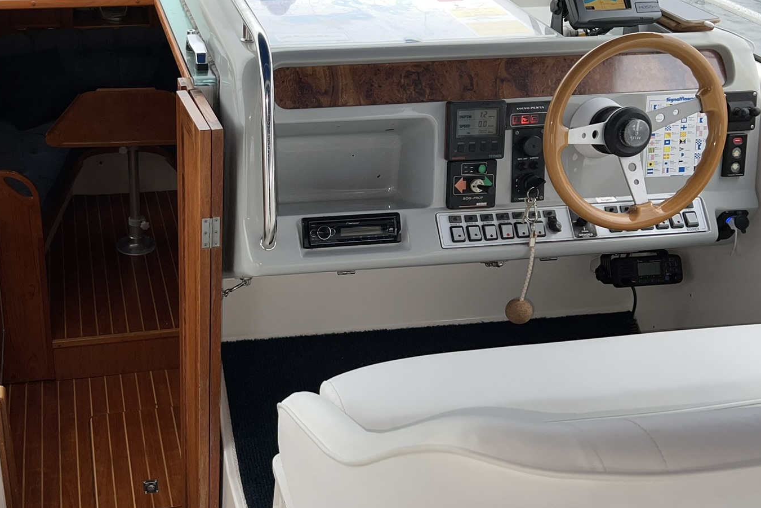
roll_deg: -2.7
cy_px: 242
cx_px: 209
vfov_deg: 32.6
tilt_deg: -28.4
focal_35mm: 41
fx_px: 867
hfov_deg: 46.0
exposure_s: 1/164
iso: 32
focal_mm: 5.7
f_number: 1.5
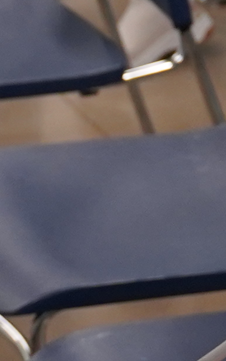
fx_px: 3032
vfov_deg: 6.7
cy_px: -288
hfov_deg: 4.3
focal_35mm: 308
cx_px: 72
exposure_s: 1/160
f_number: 4
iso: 1250
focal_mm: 31
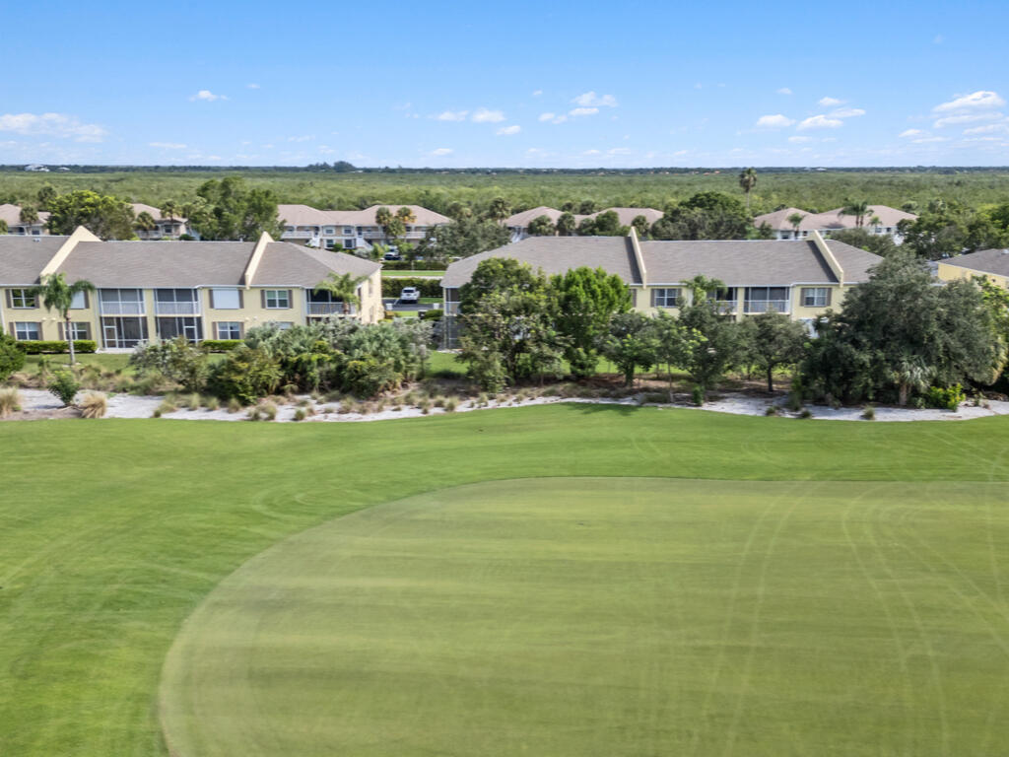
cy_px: 378
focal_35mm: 24
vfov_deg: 56.8
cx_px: 504
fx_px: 700
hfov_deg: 71.6
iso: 110
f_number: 1.7
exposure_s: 1/4000
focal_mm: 6.72
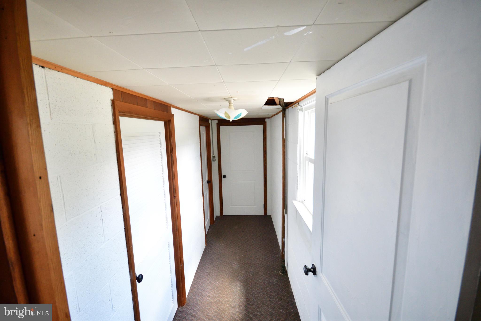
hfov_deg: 100.4
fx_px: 200
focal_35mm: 15
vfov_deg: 77.3
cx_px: 240
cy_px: 160
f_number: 5
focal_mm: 10
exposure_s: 1/125
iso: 2000
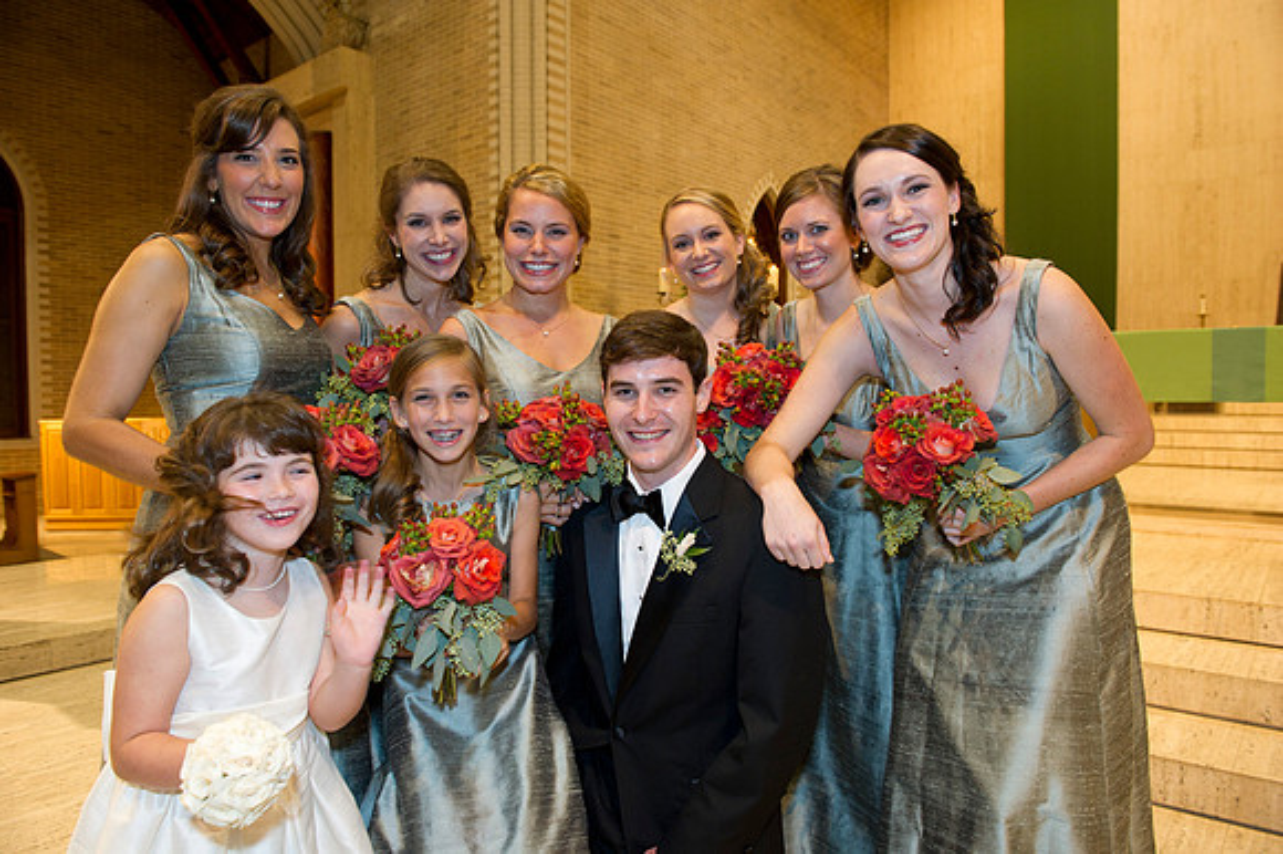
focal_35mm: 24
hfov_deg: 73.8
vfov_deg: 53.1
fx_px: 855
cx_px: 642
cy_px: 427
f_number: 5
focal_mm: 24
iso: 1600
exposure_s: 1/60
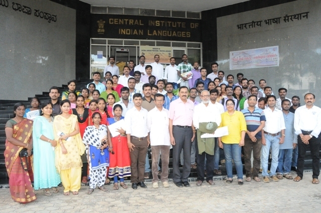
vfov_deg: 47.8
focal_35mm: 27
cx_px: 160
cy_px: 106
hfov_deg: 67.4
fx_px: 240
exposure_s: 1/160
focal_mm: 18
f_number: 9
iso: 3200
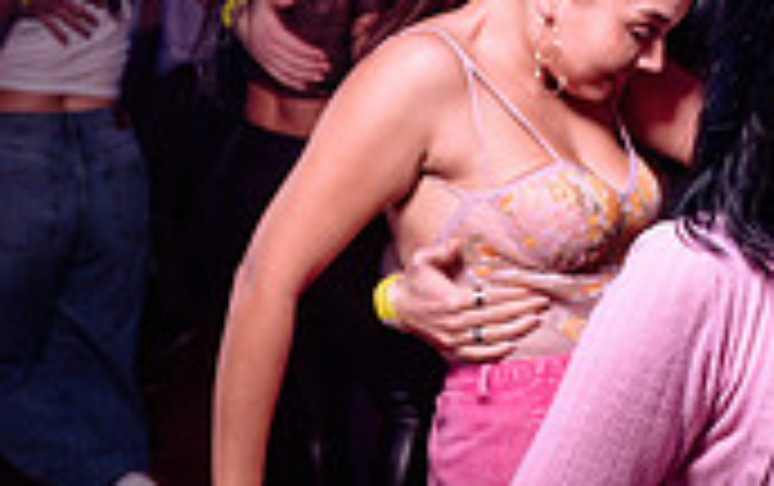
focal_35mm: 89
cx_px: 827
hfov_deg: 22.1
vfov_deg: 14.6
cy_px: 445
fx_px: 1880
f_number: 3.5
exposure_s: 1/30
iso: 800
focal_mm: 24
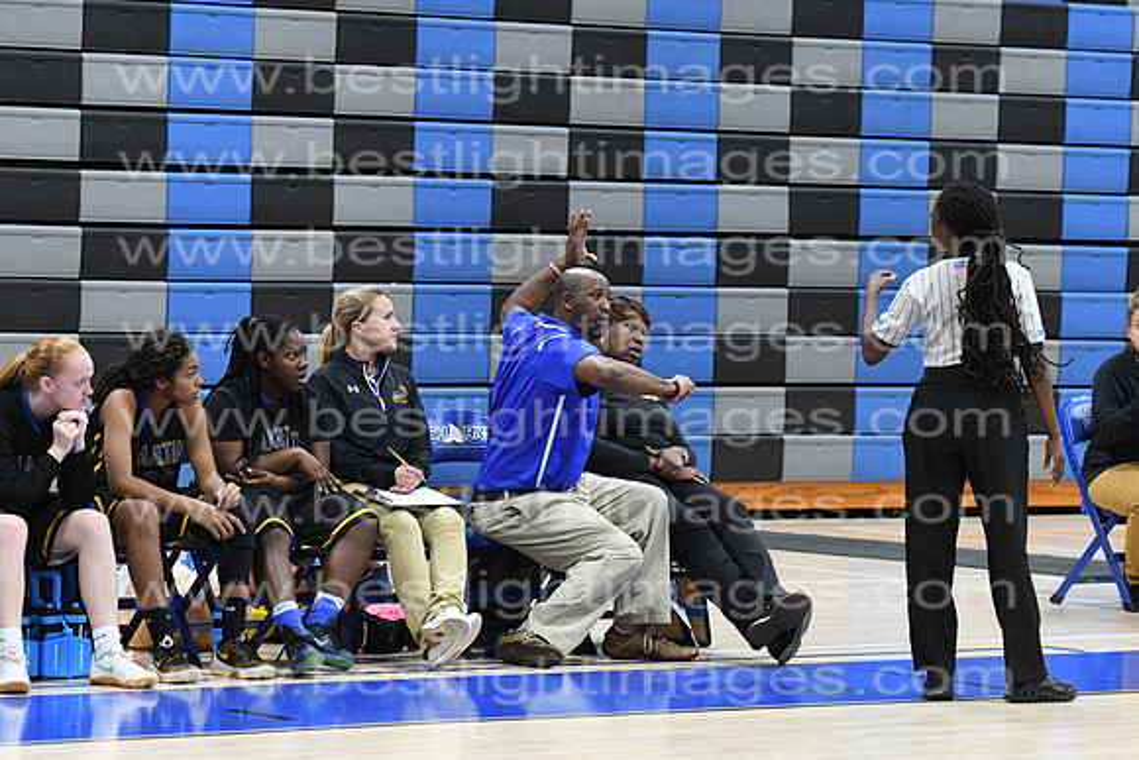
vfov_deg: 9.0
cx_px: 570
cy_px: 380
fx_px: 4842
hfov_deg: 13.4
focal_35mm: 153
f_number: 3.2
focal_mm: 102
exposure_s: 1/640
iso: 5000
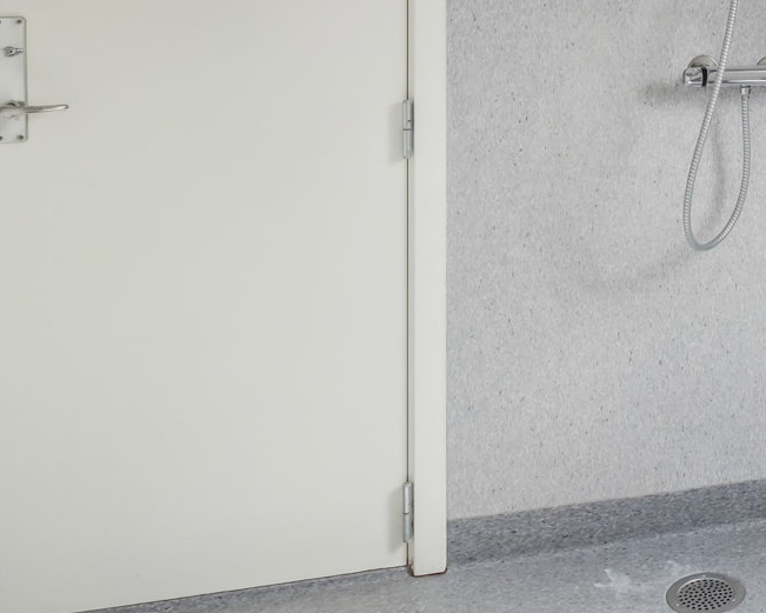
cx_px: 834
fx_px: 1111
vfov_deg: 29.0
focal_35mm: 49
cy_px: 12
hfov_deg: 33.4
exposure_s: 1/25
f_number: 8
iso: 500
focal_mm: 11
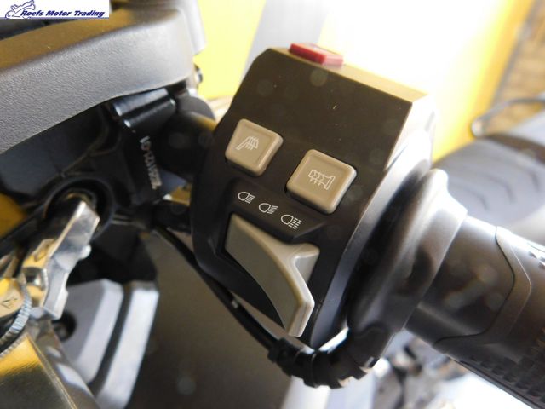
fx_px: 362
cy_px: 204
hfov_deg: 73.9
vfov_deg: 58.9
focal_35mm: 23
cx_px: 272
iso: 400
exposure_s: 1/30
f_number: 3
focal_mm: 4
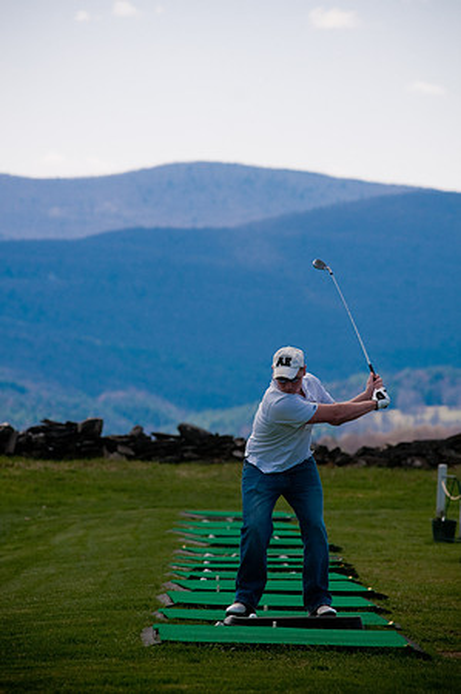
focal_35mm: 255
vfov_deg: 8.1
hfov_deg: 5.4
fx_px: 4909
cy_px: 347
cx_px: 230
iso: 100
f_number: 5.6
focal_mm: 170
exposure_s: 1/800
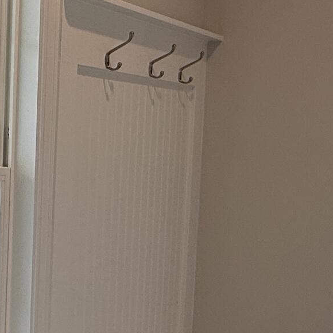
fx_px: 697
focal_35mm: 64
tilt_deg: -2.9
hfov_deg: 26.1
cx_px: 37
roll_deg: -1.5
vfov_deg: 26.9
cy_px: 185
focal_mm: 2.22
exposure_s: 1/99
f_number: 2.2
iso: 40
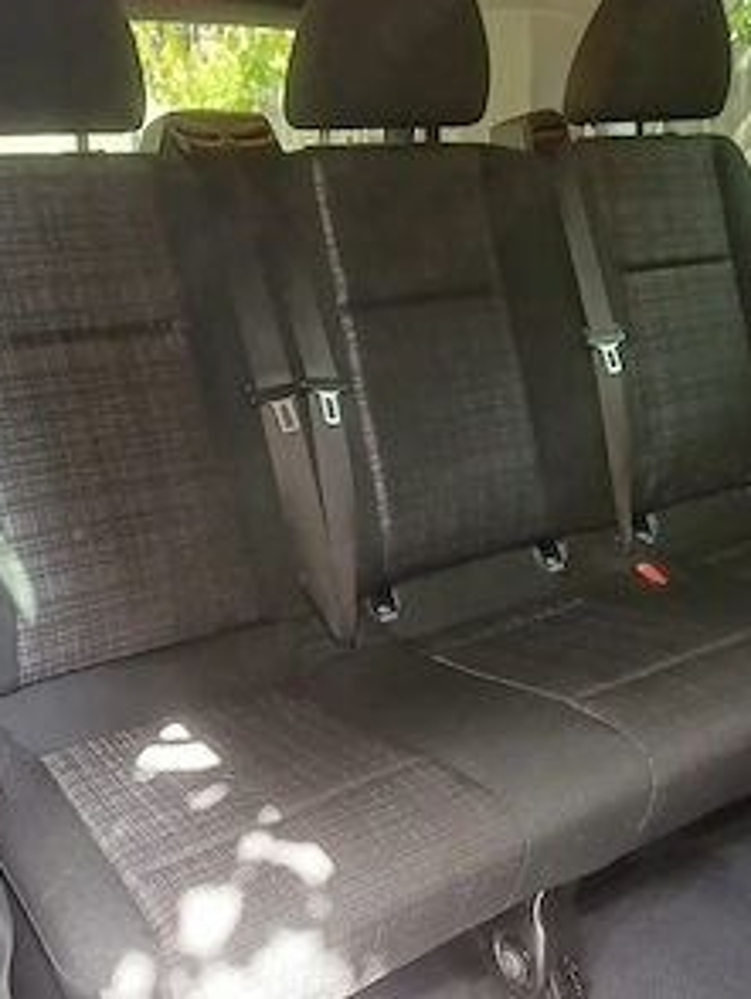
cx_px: 364
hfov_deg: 41.8
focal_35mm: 34
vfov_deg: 53.9
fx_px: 982
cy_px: 540
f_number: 1.8
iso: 400
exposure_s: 1/40
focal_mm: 4.65
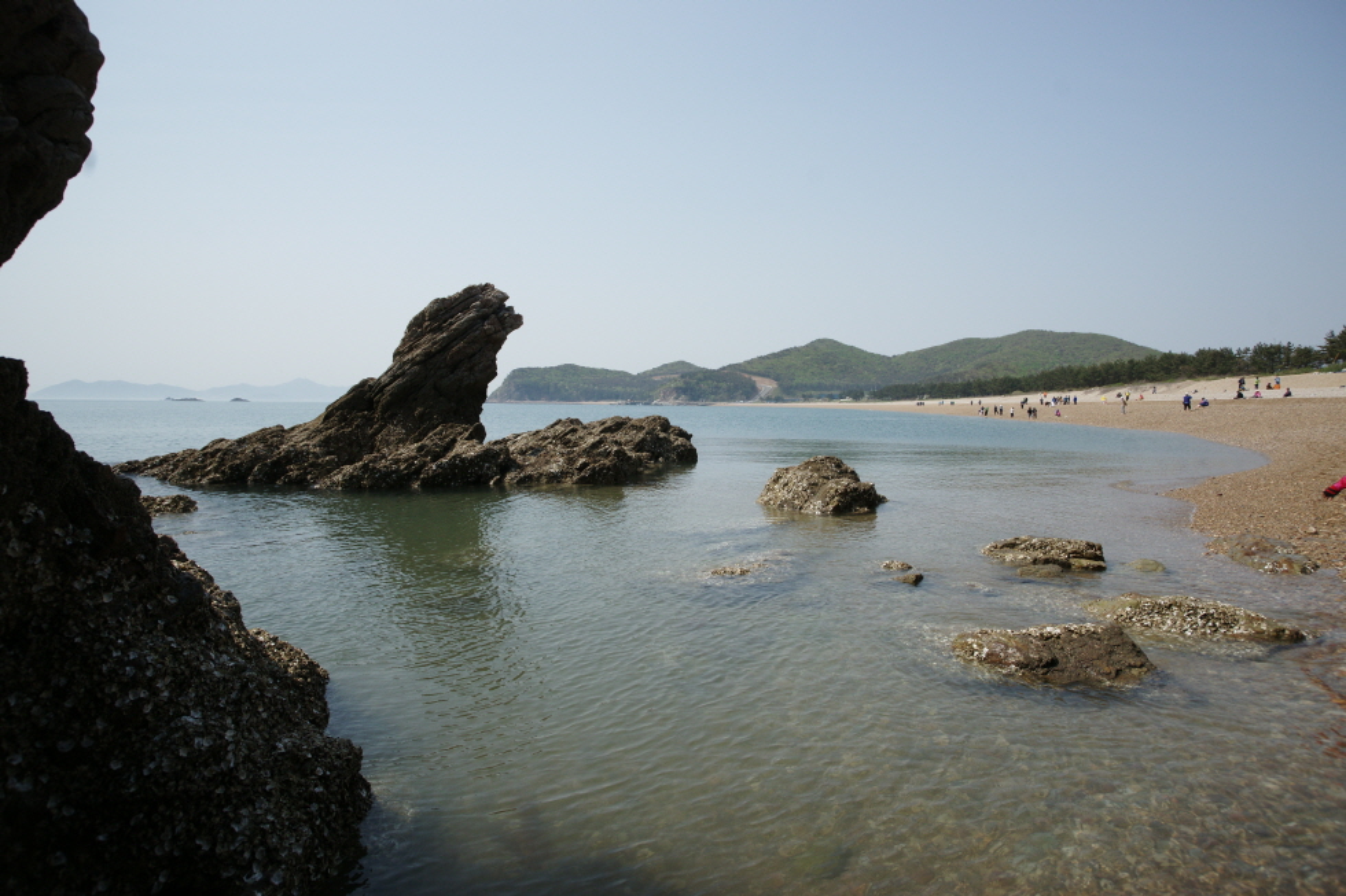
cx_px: 673
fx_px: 748
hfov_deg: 84.0
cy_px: 448
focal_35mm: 20
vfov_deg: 61.9
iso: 400
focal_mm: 20
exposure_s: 1/1250
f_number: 6.3
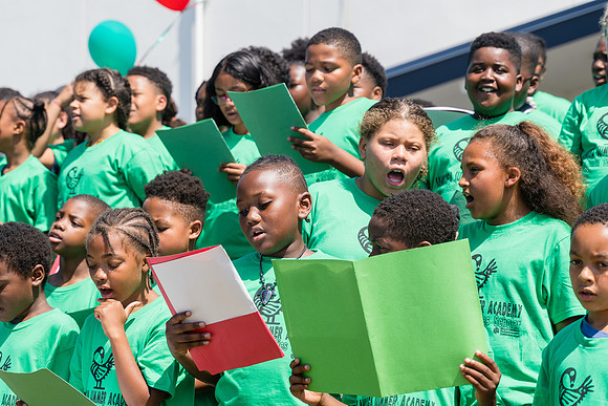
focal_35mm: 112
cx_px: 304
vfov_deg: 12.2
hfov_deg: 18.3
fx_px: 1892
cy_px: 203
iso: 100
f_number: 4
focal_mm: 75
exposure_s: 1/500
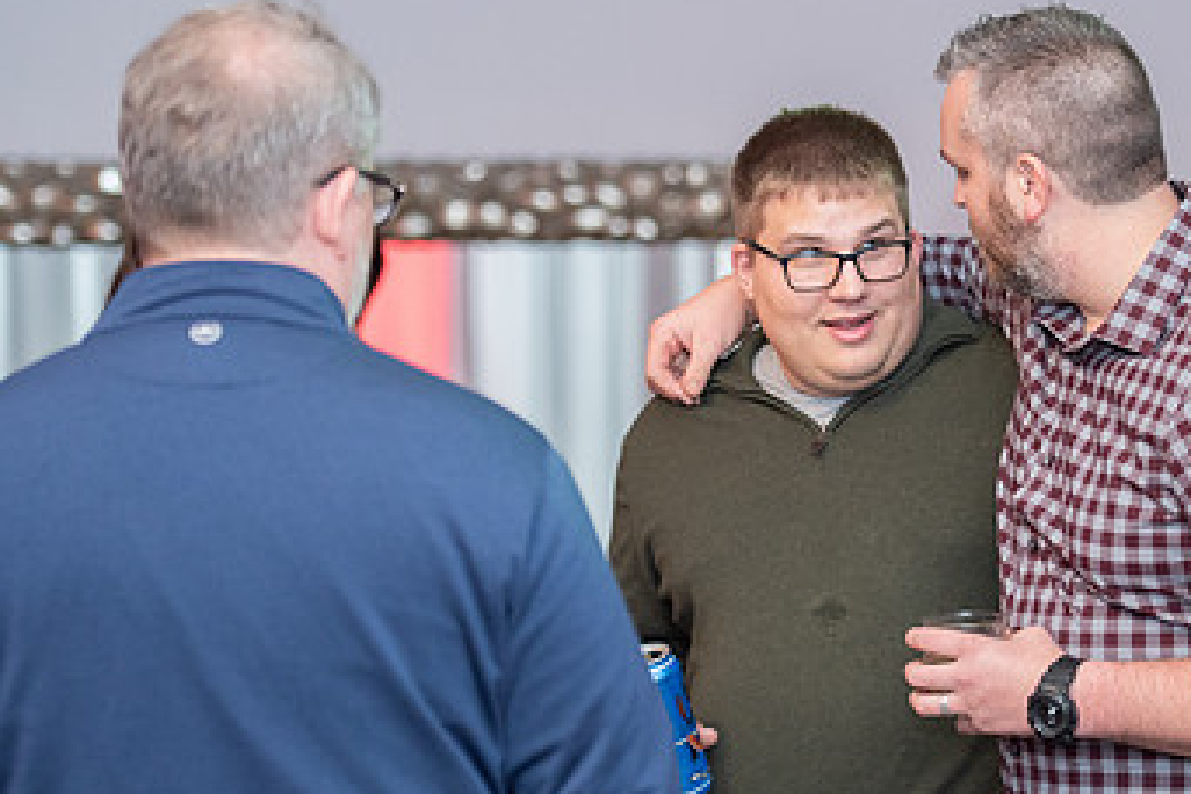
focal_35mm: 158
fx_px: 5227
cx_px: 857
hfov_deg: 13.0
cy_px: 427
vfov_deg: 8.7
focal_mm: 92
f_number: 2.8
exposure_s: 1/200
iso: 1600
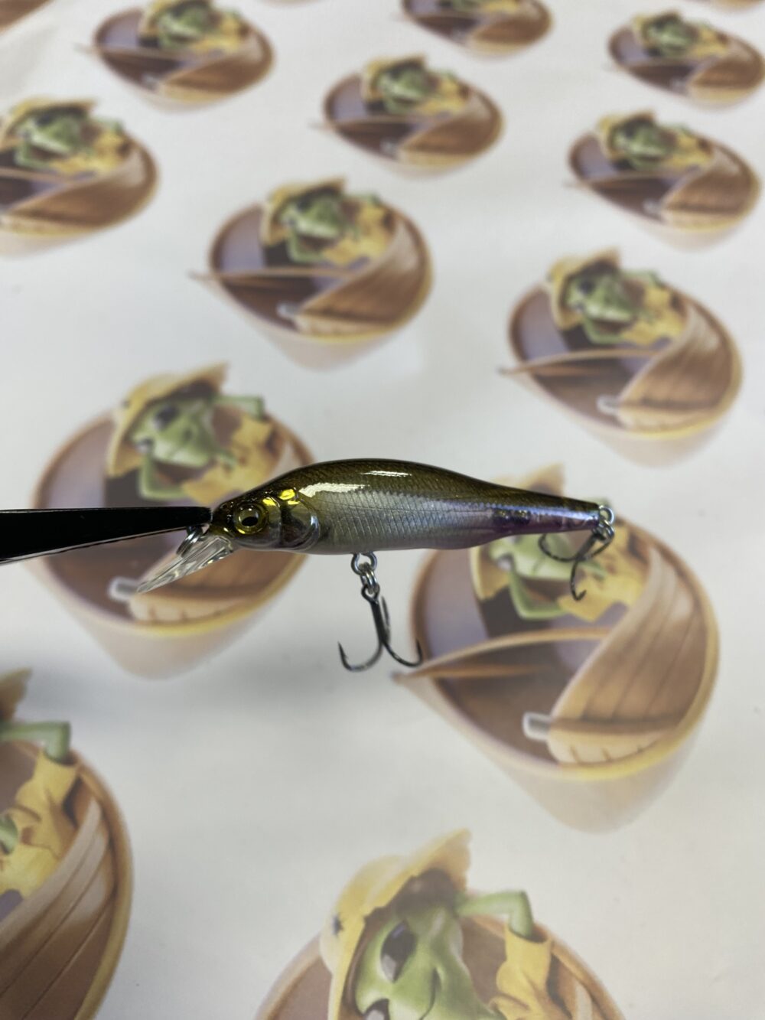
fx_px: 737
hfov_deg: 54.9
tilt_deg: -55.2
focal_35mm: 25
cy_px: 510
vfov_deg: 69.4
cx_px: 382
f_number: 1.8
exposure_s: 1/120
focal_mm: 4.25
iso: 125
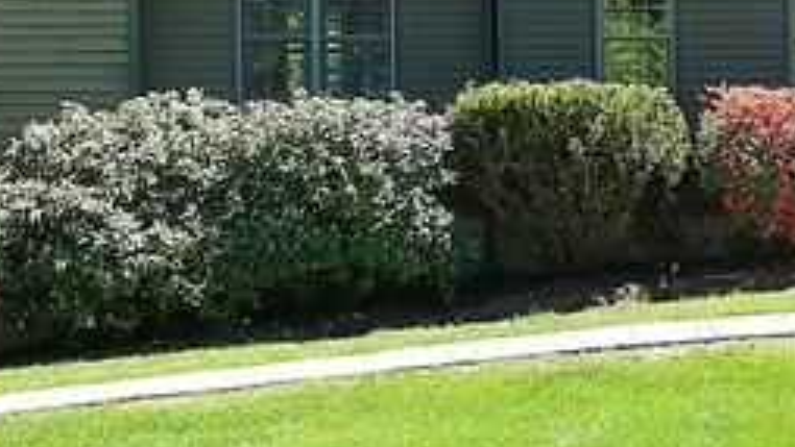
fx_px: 2319
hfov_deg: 19.4
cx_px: 554
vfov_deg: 11.0
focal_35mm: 110
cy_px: 163
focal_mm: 4.49
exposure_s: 1/400
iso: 100
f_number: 2.6
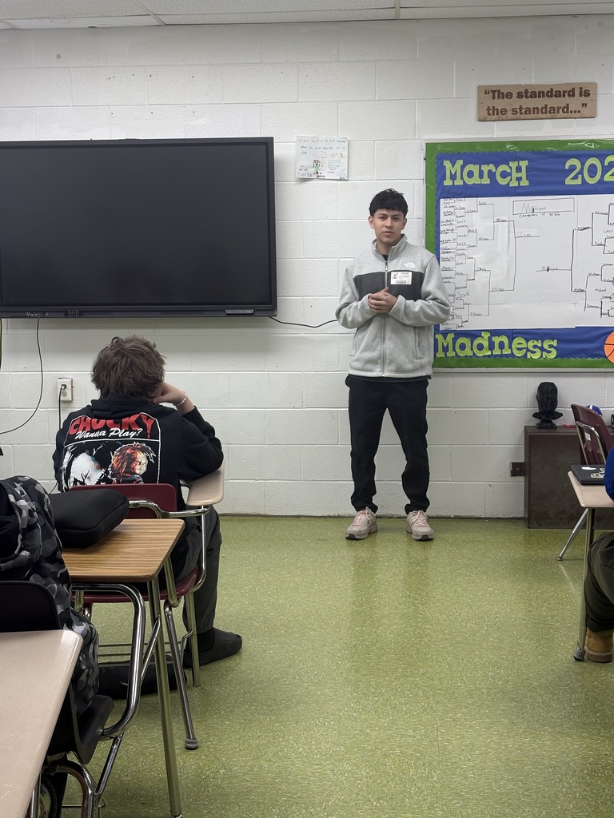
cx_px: 307
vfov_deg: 36.8
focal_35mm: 52
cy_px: 409
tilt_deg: -7.5
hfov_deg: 28.0
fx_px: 1230
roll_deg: +0.6
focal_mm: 5.96
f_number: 1.6
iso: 50
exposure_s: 1/120
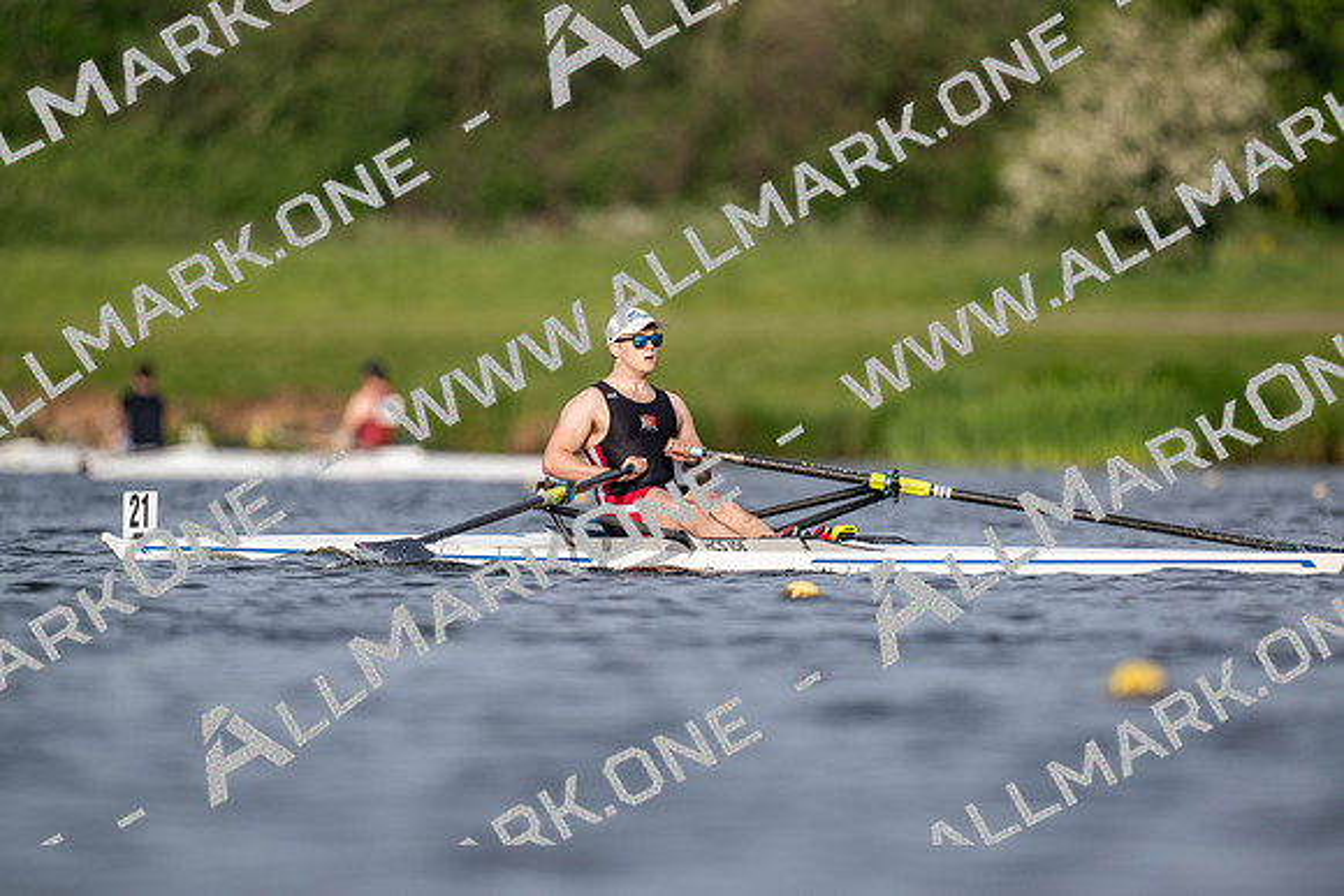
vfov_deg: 2.3
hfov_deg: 3.4
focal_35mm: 600
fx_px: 22404
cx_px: 672
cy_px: 448
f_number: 4
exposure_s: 1/2500
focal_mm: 600
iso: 250
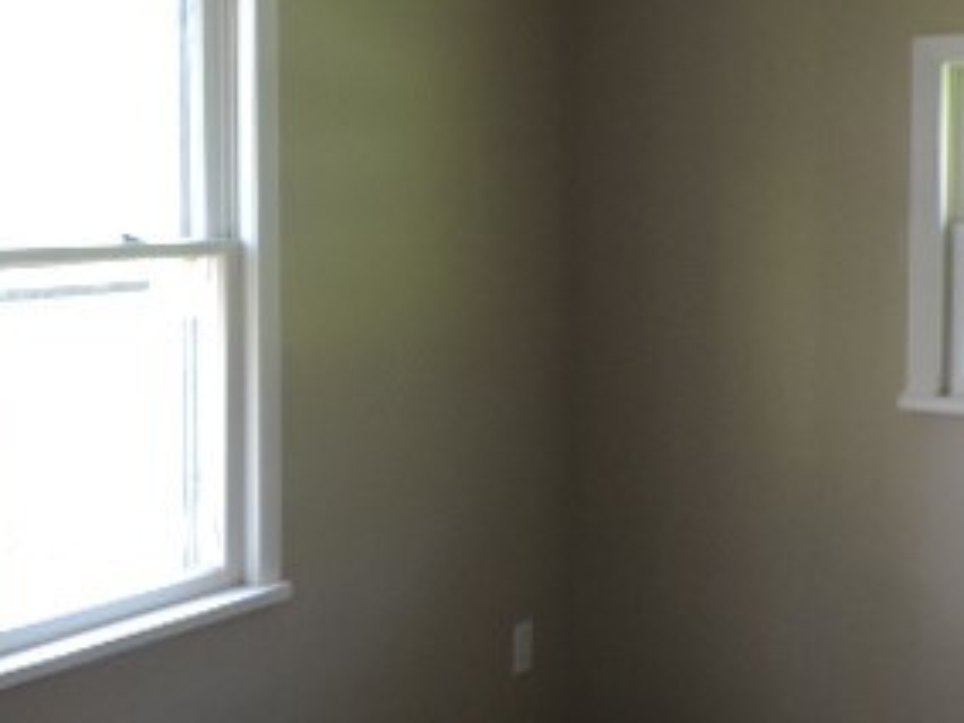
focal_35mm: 54
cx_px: 190
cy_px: 289
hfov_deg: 34.4
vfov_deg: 27.0
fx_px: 1504
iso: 400
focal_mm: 4.3
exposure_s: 1/15
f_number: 3
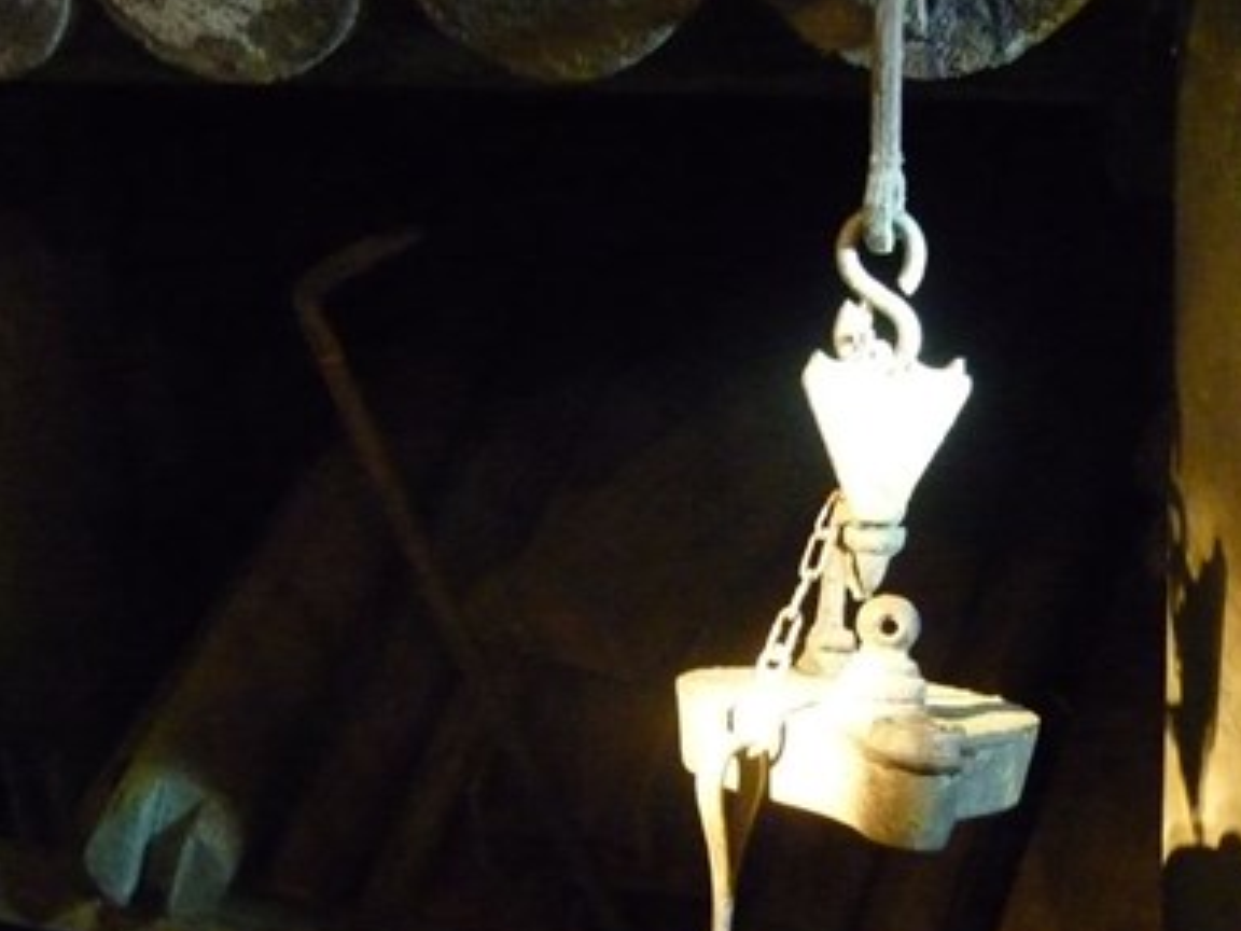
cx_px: 614
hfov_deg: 34.9
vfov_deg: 26.4
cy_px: 617
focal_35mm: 55
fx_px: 1972
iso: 1000
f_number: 2.8
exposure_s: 1/8
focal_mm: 5.5
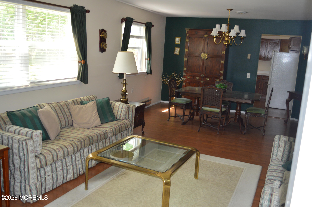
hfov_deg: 57.3
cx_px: 156
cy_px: 104
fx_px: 286
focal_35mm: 33
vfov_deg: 39.9
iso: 450
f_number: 3.8
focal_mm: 22
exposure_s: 1/60
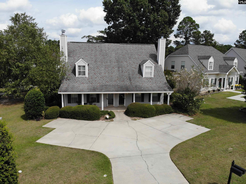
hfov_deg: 71.6
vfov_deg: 56.8
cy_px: 92
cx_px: 123
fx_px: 171
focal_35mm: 24
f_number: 2.8
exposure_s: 1/1286
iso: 112
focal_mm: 4.5
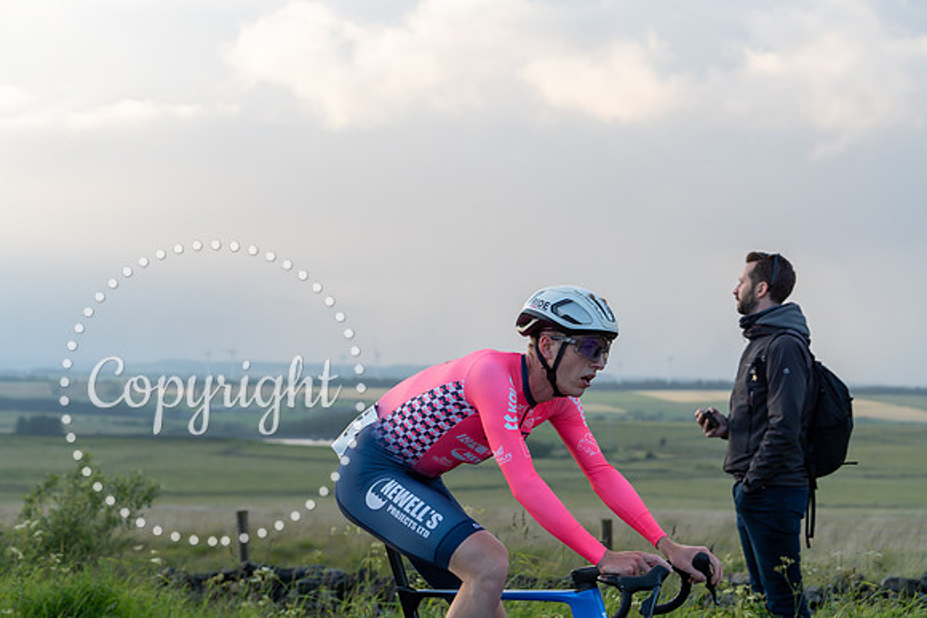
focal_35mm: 70
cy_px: 309
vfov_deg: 19.5
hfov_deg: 28.8
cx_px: 464
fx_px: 1803
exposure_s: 1/1250
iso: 400
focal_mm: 70
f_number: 4.5
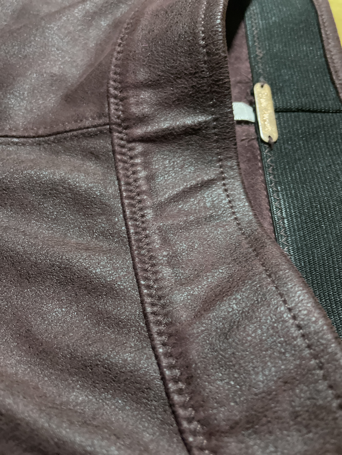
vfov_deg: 67.3
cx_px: 171
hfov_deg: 53.1
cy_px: 228
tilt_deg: -64.8
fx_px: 343
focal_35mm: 26
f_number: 1.6
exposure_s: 1/25
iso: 800
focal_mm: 4.2
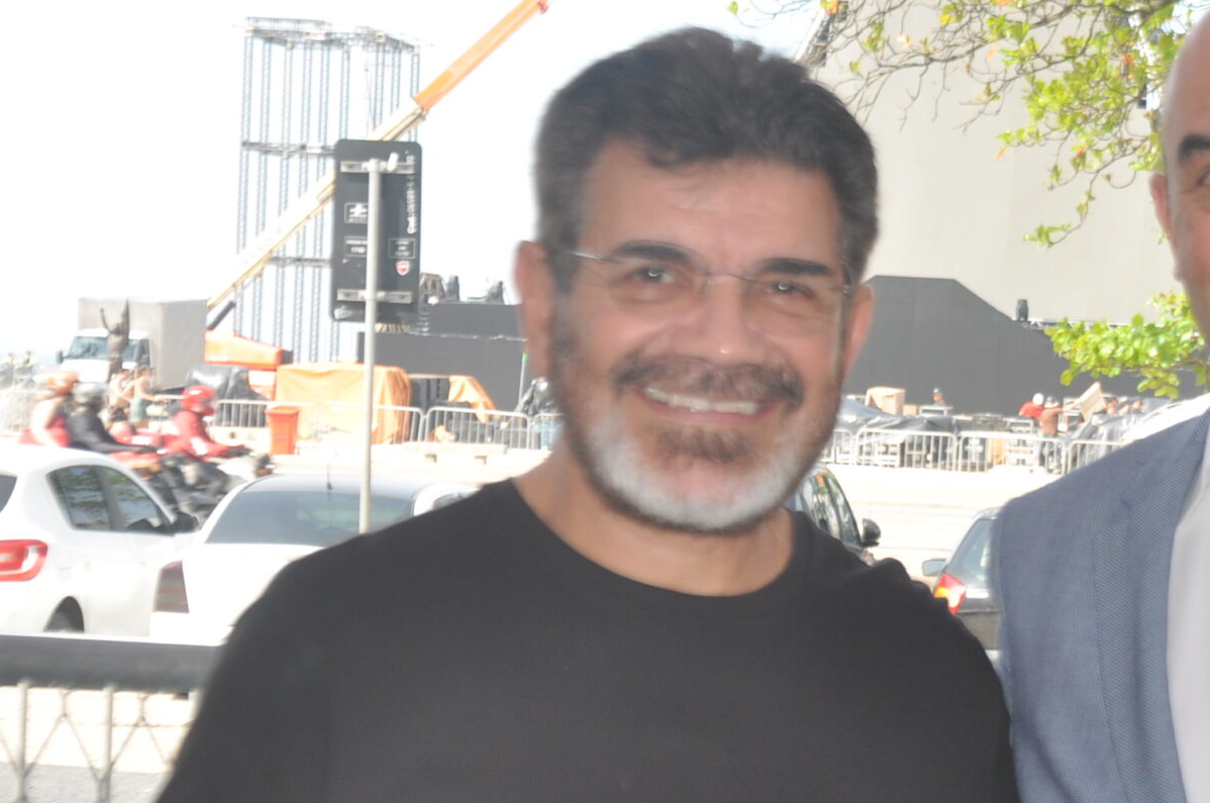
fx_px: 3658
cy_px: 502
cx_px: 957
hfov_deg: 18.6
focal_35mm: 109
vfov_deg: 12.5
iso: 200
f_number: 8
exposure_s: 1/200
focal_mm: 34
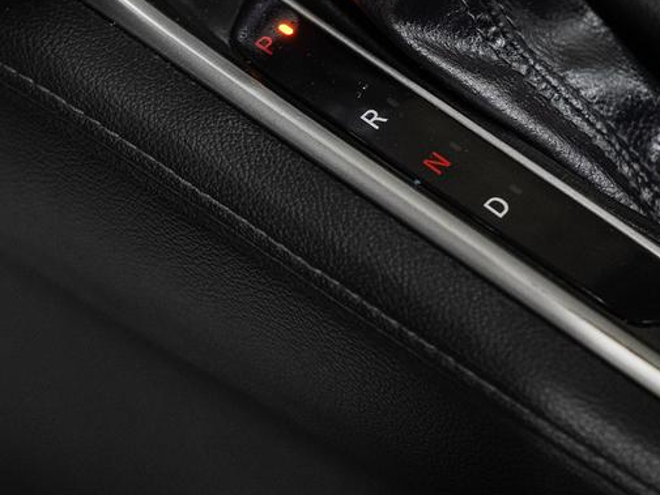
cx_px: 491
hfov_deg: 11.5
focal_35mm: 171
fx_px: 3261
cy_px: -56
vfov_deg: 8.6
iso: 800
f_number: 3.2
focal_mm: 57.5
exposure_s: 1/40
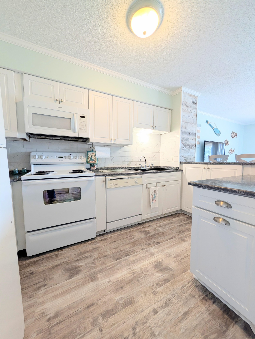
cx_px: 128
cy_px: 170
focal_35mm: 12
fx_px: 118
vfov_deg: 110.5
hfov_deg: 94.6
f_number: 1.7
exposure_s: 1/60
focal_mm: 2.02
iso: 53
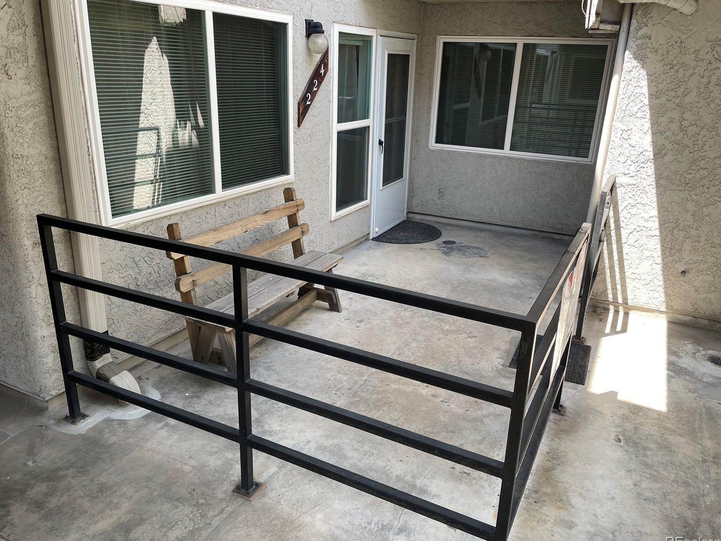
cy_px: 271
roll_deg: -1.7
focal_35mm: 27
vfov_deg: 51.4
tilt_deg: -20.2
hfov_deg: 65.3
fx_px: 562
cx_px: 367
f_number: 1.6
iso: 32
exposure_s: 1/174
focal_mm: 4.2
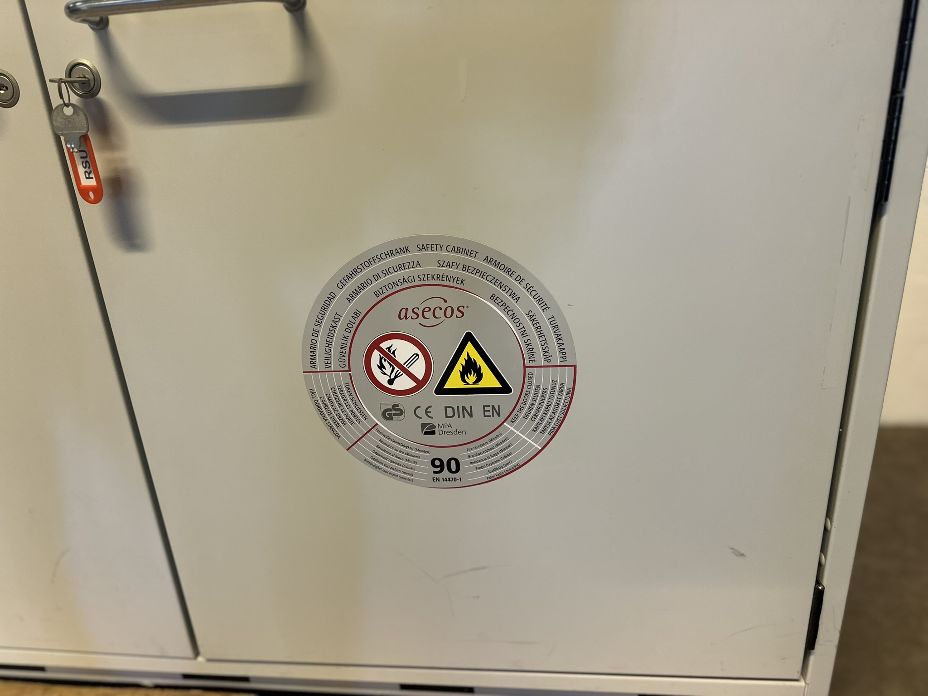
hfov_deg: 71.6
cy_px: 348
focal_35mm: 24
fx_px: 643
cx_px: 464
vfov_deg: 56.8
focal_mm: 6.86
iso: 250
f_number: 1.78
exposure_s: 1/50
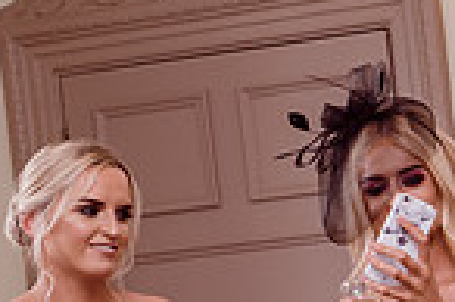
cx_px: 633
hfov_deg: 10.1
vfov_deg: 6.8
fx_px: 2512
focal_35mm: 199
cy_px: 356
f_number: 5.6
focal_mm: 50
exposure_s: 1/100
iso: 400
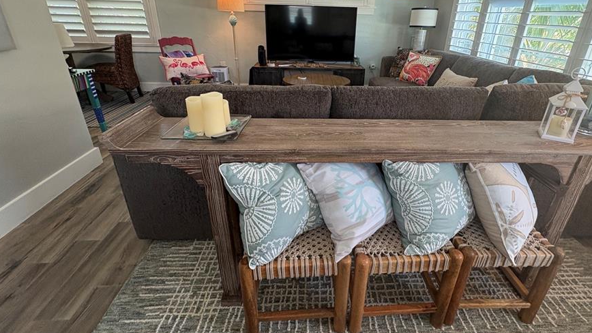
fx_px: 283
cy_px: 135
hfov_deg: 92.5
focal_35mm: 18
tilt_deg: -21.9
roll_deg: -2.2
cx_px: 321
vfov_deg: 60.5
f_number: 2.2
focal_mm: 2.22
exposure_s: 1/60
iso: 250
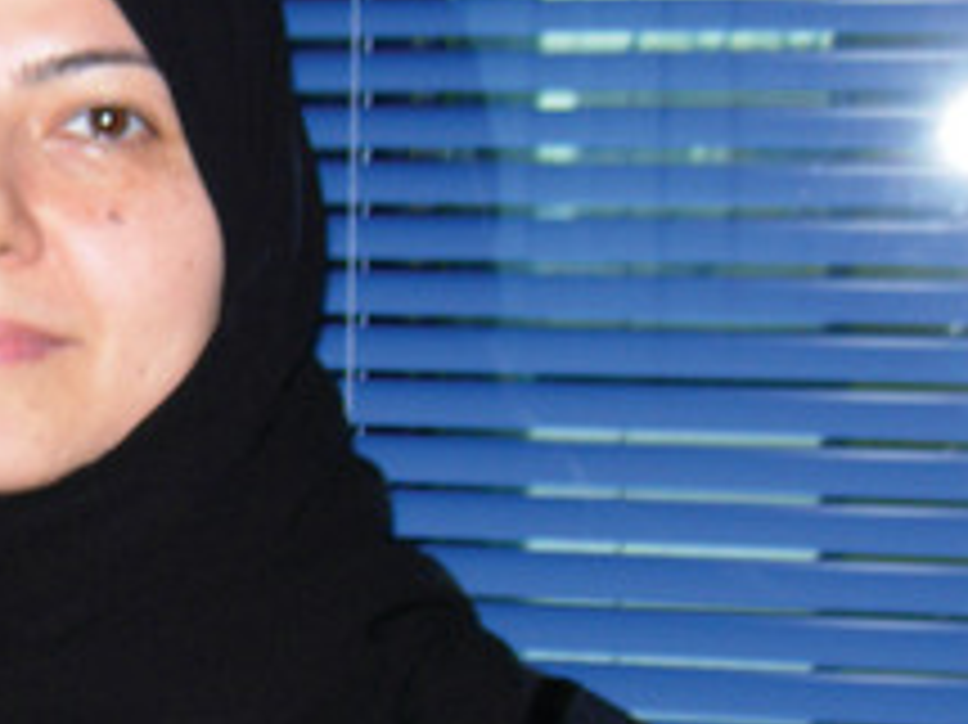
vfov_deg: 13.8
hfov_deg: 17.8
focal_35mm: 107
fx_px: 2990
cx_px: -59
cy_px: 477
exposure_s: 1/50.7
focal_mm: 7.5
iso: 56
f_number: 2.7
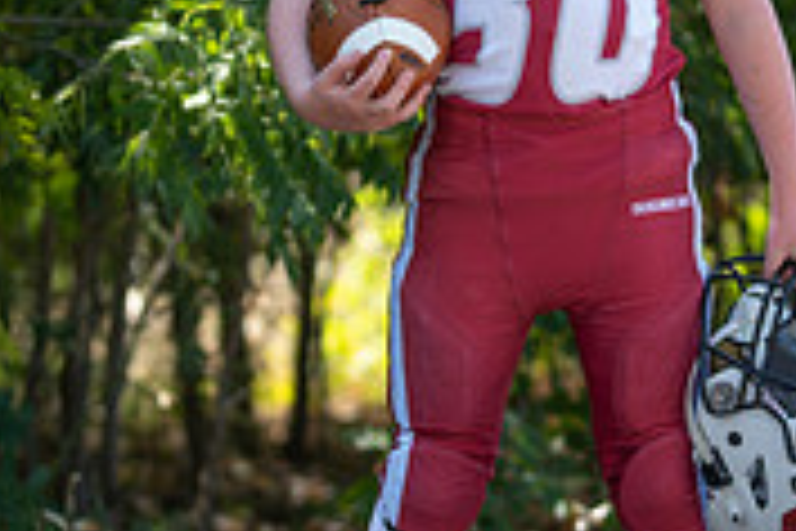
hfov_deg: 8.9
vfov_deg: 6.0
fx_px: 5085
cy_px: 70
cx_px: 594
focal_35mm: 230
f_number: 2.8
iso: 80
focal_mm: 70
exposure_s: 1/320
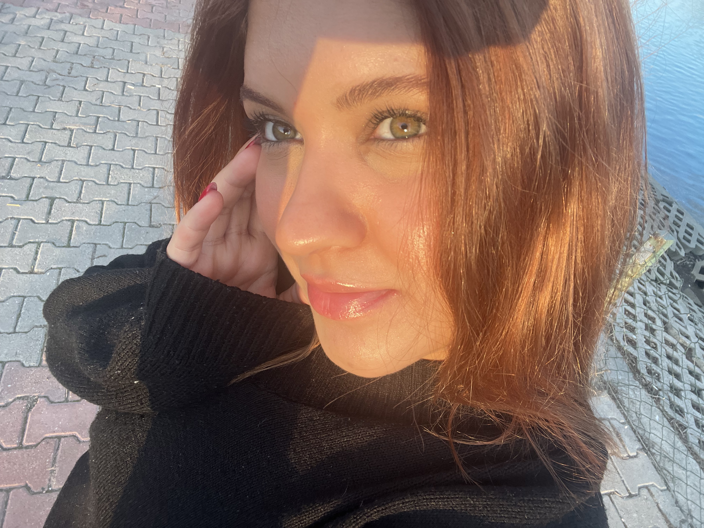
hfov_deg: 73.9
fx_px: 468
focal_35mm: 23
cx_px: 352
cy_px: 264
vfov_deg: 58.9
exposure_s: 1/121
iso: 50
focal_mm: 2.71
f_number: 2.2
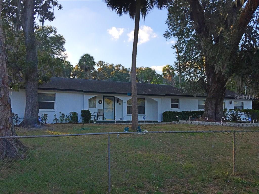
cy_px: 97
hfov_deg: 61.7
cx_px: 130
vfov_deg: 48.2
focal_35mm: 29
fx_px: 217
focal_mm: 4.15
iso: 32
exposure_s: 1/638
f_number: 2.2
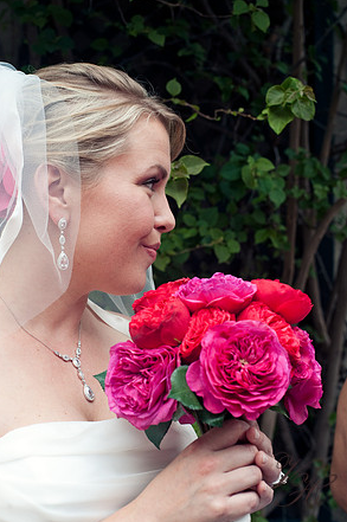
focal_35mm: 51
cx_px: 172
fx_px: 739
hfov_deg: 26.4
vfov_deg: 38.9
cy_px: 264
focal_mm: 50
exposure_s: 1/250
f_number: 6.3
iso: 400
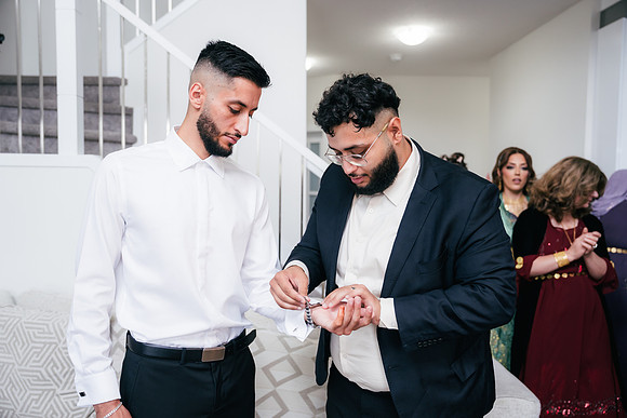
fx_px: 575
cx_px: 314
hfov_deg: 57.2
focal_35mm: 33
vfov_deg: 40.0
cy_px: 209
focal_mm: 33
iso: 400
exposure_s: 1/160
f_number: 2.8
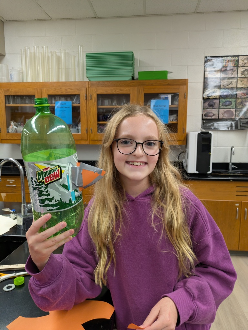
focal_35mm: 25
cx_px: 124
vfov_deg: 69.4
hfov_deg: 54.9
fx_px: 239
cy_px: 165
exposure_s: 1/120
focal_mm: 5.43
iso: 413
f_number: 1.89
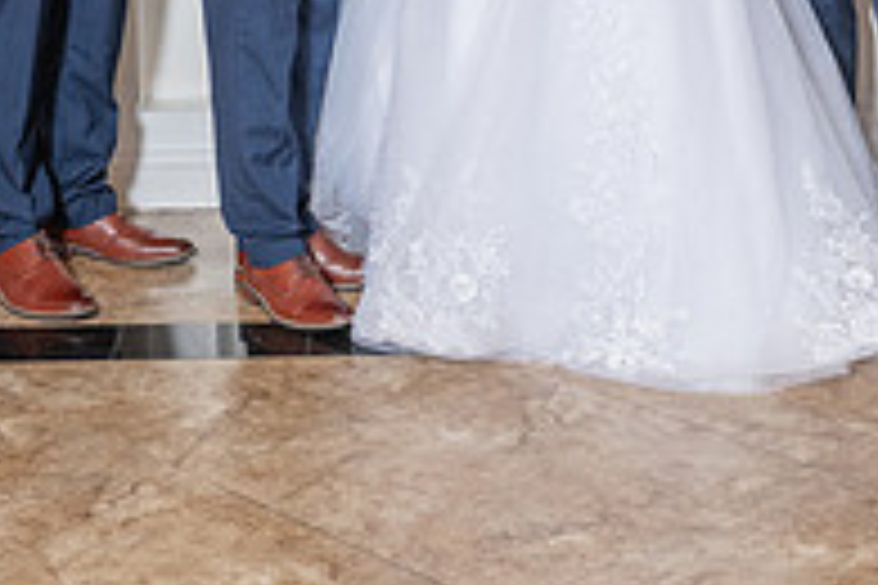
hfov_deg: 20.6
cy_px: -266
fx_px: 2414
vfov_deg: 13.1
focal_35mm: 99
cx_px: 507
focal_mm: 32
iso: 640
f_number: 4.5
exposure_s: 1/160
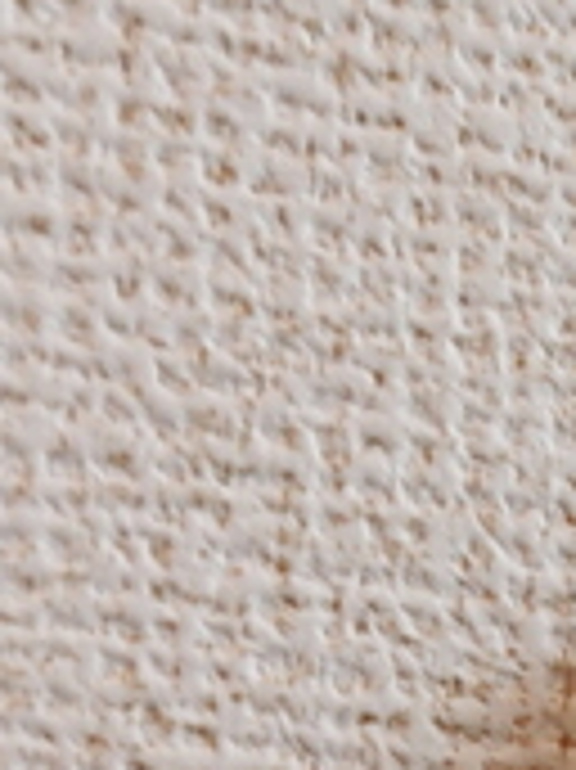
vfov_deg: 12.8
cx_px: 1485
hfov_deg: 9.5
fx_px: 2999
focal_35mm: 135
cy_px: 1517
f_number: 1.8
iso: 32
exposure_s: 1/40
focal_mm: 5.23
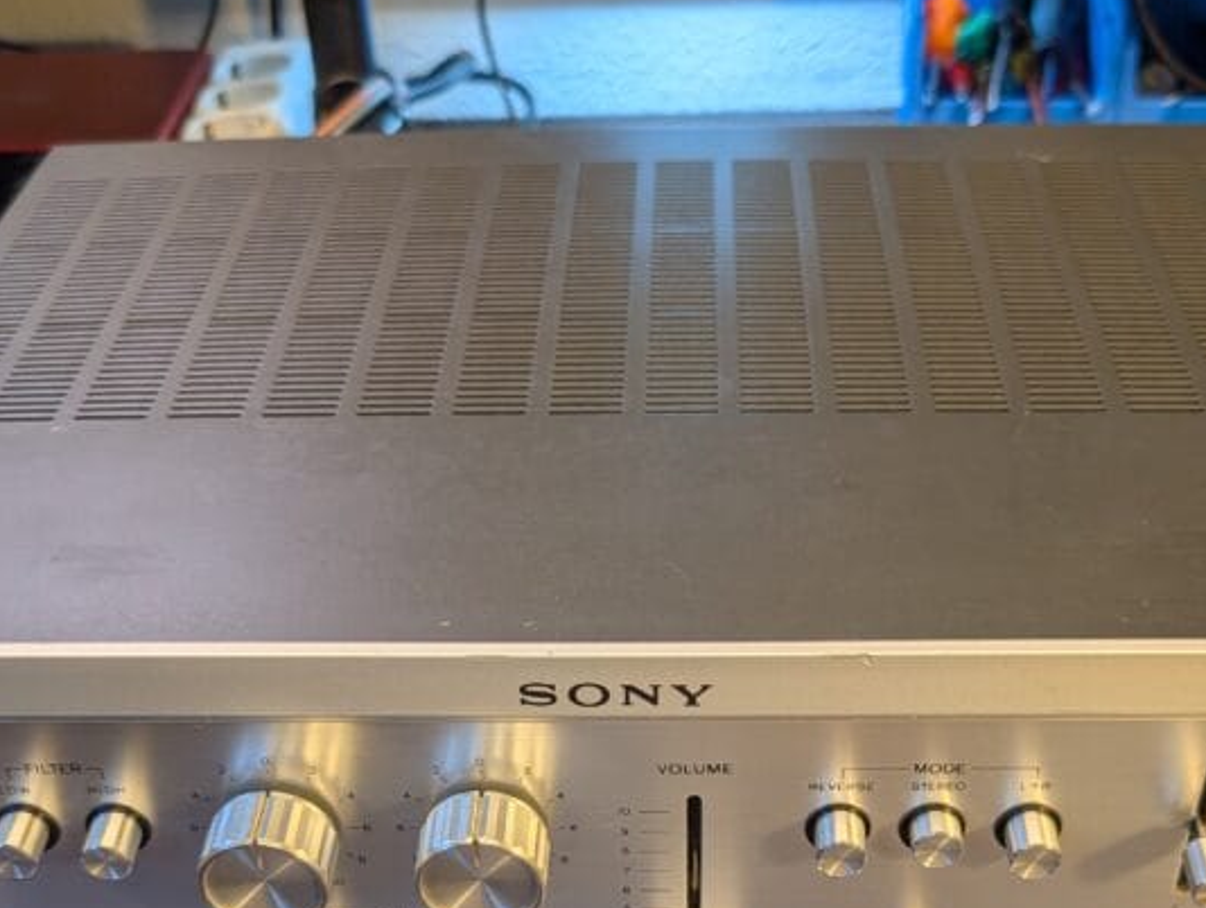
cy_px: 835
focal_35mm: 46
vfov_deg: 30.1
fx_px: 1605
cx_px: 628
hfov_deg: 41.2
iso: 22
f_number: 1.68
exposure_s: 1/211
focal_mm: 6.9
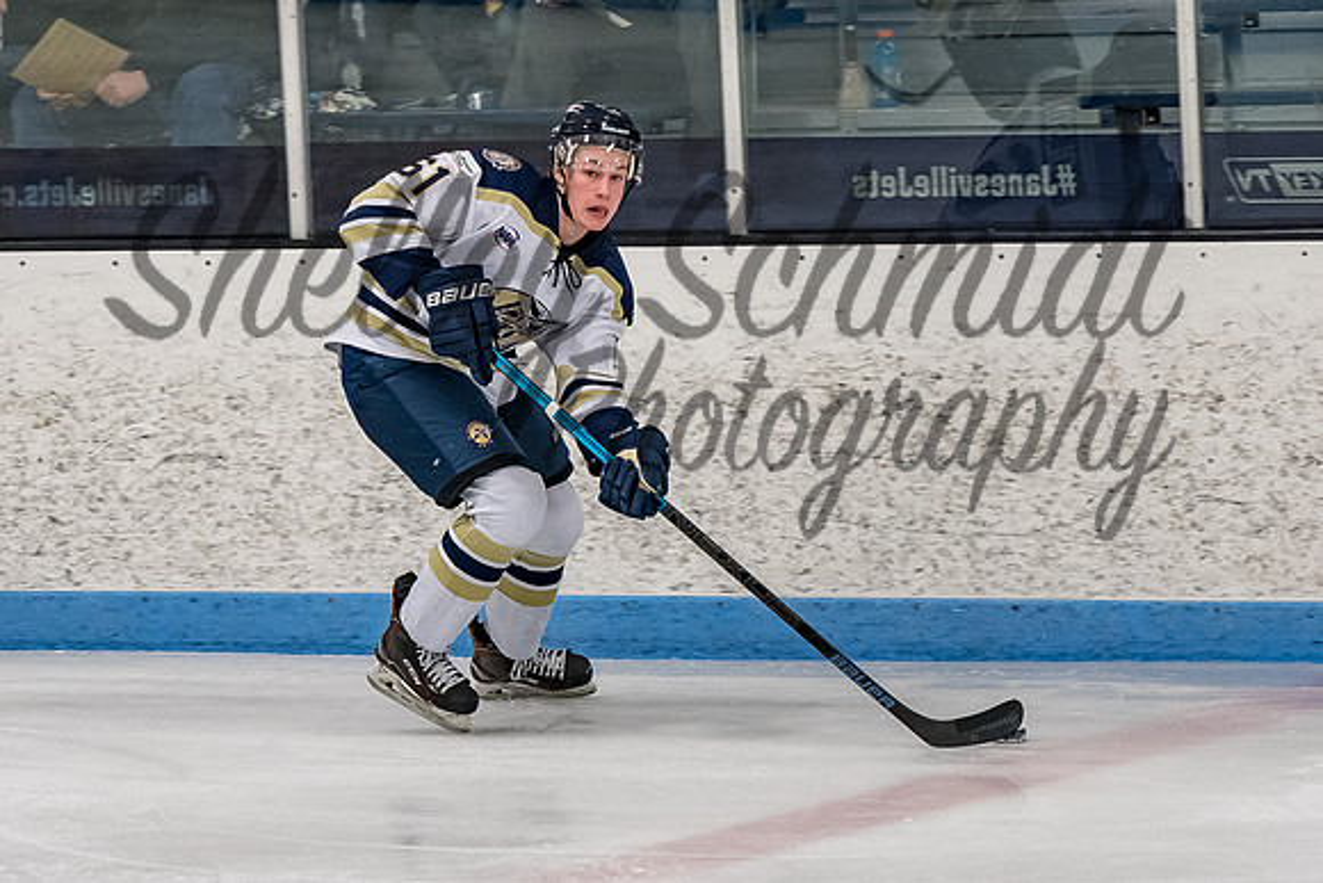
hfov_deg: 6.0
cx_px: 520
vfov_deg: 4.0
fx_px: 12547
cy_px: 418
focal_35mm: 341
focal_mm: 145
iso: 1600
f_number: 3.2
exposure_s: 1/800
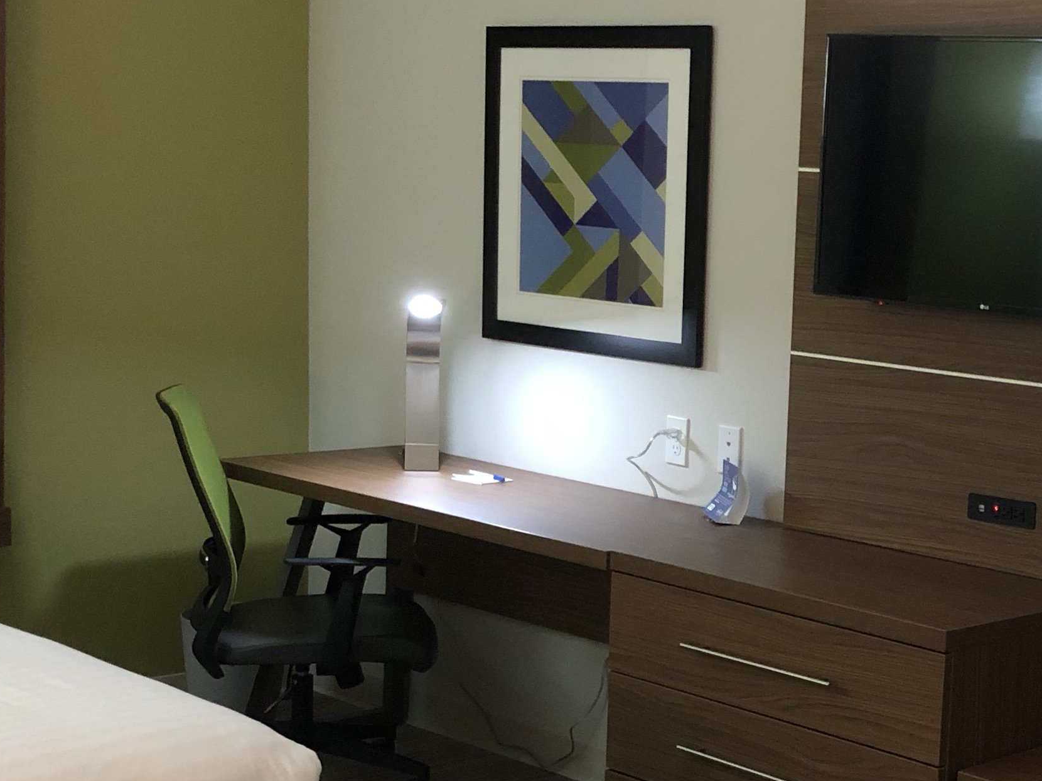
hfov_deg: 27.8
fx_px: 2047
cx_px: 885
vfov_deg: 21.5
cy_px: 531
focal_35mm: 68
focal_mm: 3.99
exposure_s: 1/12
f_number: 1.8
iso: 100
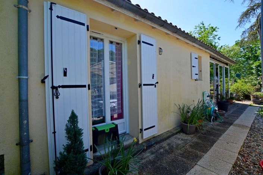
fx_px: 109
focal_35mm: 15
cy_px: 88
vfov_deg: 77.2
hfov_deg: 100.5
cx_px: 132
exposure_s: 1/200
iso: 100
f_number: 7.1
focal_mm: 10
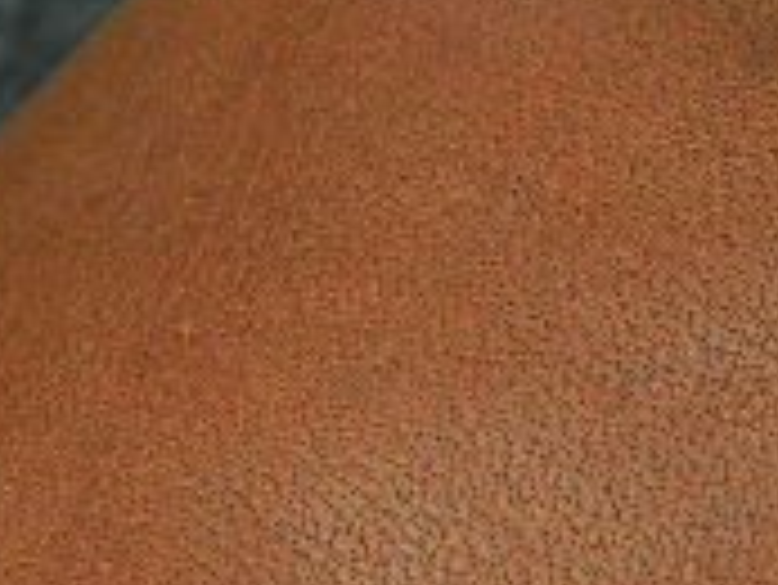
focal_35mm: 251
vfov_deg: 5.9
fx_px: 5645
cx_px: 1084
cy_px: 256
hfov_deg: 7.8
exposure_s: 1/6.3
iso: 200
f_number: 4.1
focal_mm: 12.2
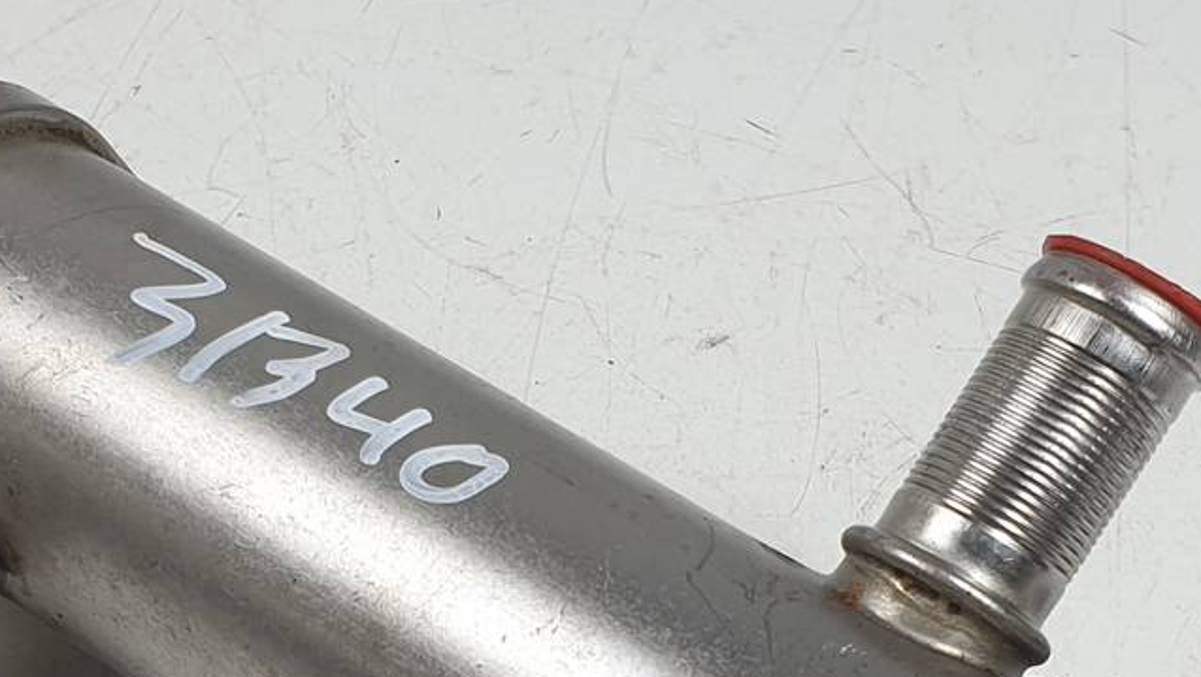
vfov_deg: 18.4
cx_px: 490
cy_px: 666
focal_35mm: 64
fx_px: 2039
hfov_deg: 32.7
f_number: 2.4
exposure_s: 1/191
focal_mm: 4.3
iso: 50
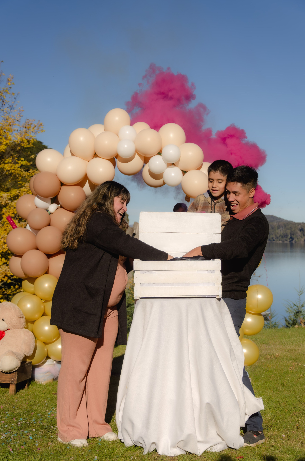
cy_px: 230
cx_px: 152
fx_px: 766
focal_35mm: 60
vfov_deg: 33.5
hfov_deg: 22.5
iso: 160
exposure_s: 1/1600
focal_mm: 40
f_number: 4.5
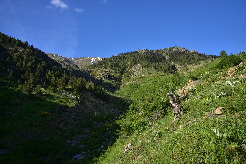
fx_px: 342
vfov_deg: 27.0
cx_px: 123
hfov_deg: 39.6
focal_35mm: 50
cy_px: 82
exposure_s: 1/125
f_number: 13
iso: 160
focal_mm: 50
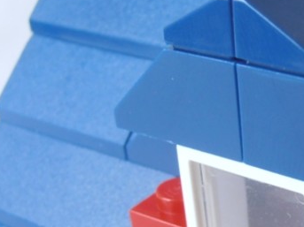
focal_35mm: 97
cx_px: 323
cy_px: 172
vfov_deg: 15.2
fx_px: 852
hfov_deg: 19.5
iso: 100
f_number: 3.9
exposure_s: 1/40
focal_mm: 6.61
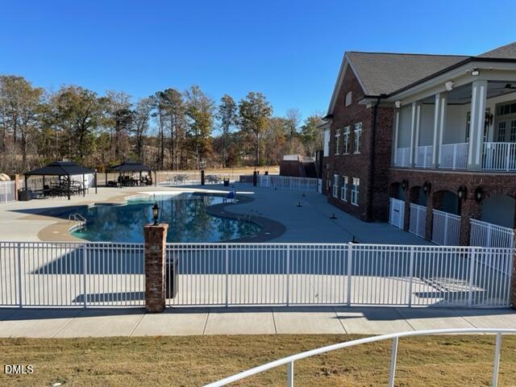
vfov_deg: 53.1
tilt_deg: -5.4
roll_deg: -0.6
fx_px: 388
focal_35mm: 26
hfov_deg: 67.3
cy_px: 194
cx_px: 258
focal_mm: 4.2
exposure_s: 1/3300
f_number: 1.6
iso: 32
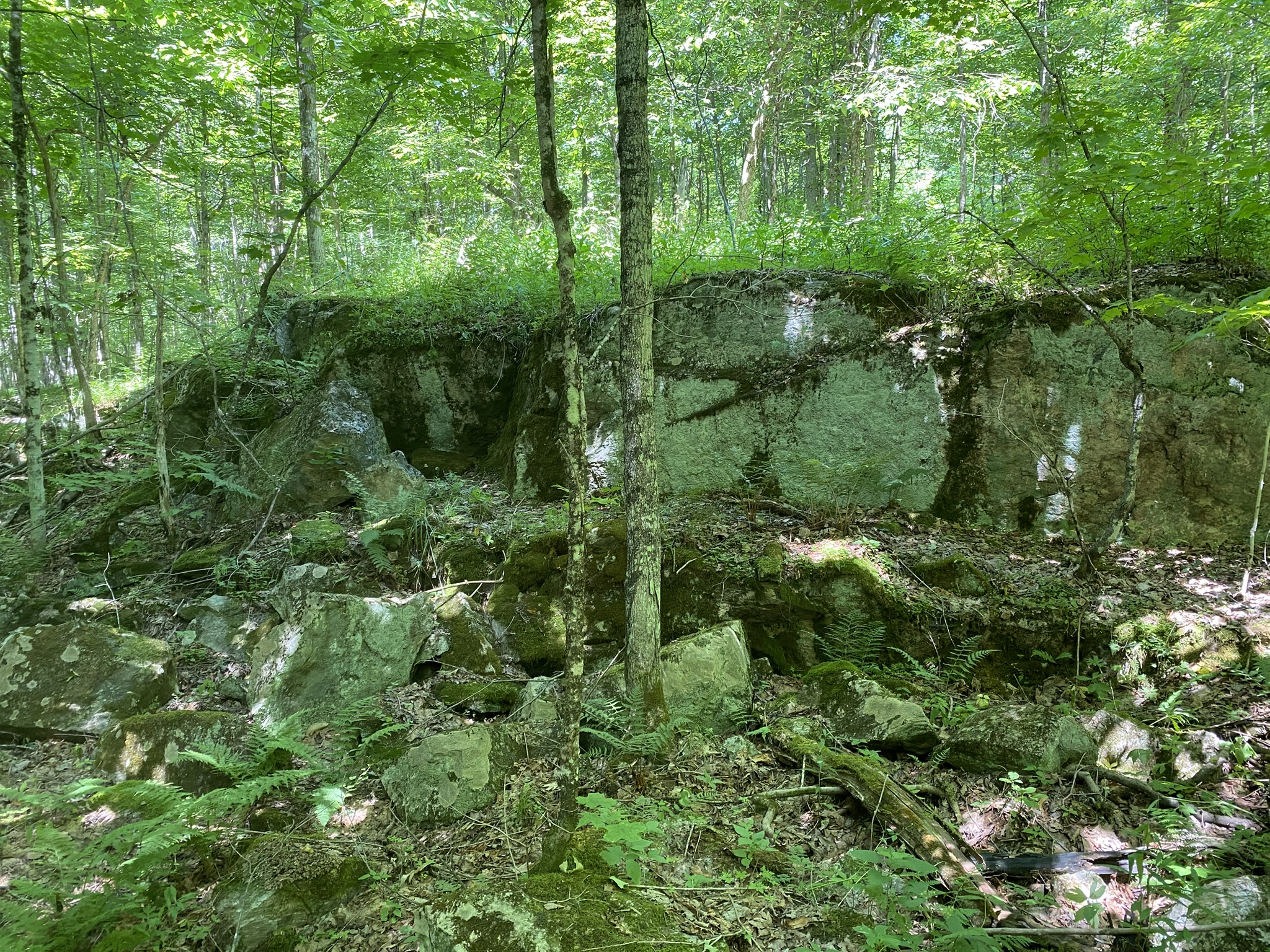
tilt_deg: -2.4
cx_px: 635
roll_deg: +1.4
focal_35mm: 26
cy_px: 476
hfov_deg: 67.3
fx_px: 954
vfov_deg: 53.1
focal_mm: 4.25
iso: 125
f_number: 1.8
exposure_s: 1/81
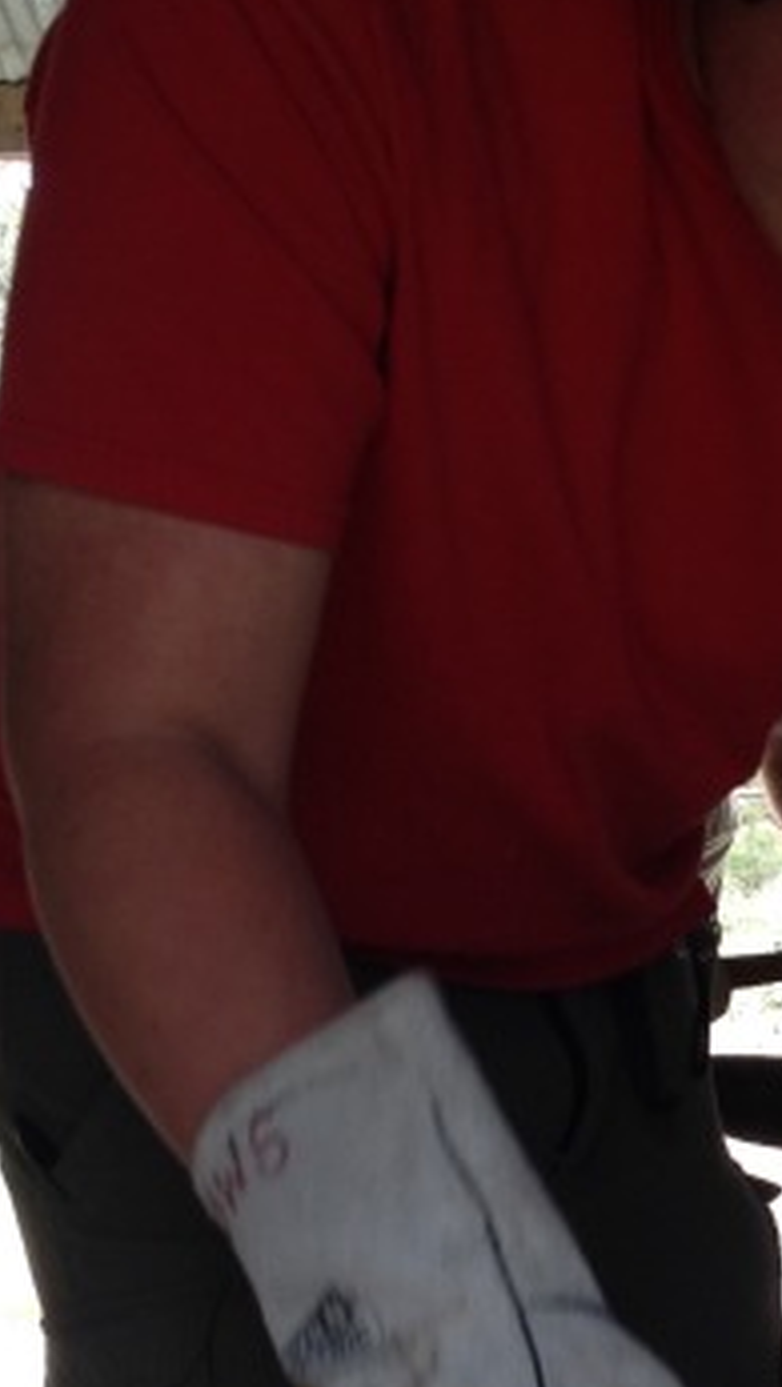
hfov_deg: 12.7
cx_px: 858
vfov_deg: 22.3
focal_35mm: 94
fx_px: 3460
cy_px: 1169
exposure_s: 1/65
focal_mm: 4.28
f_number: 2.4
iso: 50
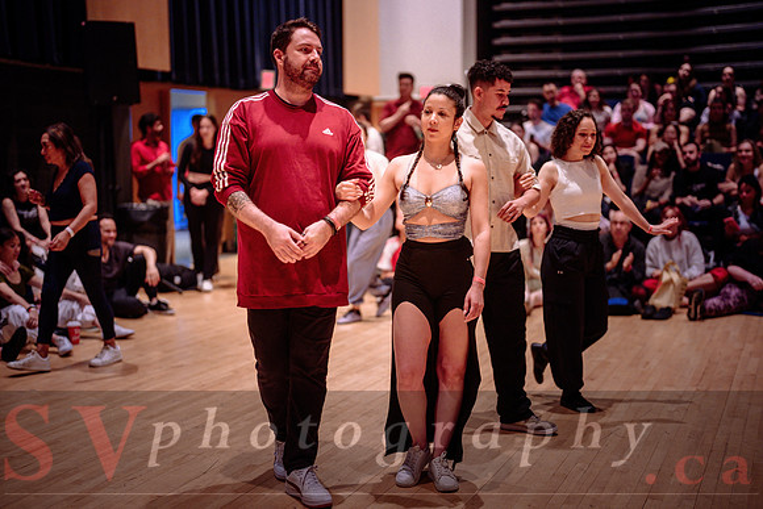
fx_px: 1060
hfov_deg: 39.6
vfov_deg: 27.0
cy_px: 254
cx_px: 382
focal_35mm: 50
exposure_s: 1/250
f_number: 1.2
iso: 1600
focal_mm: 50
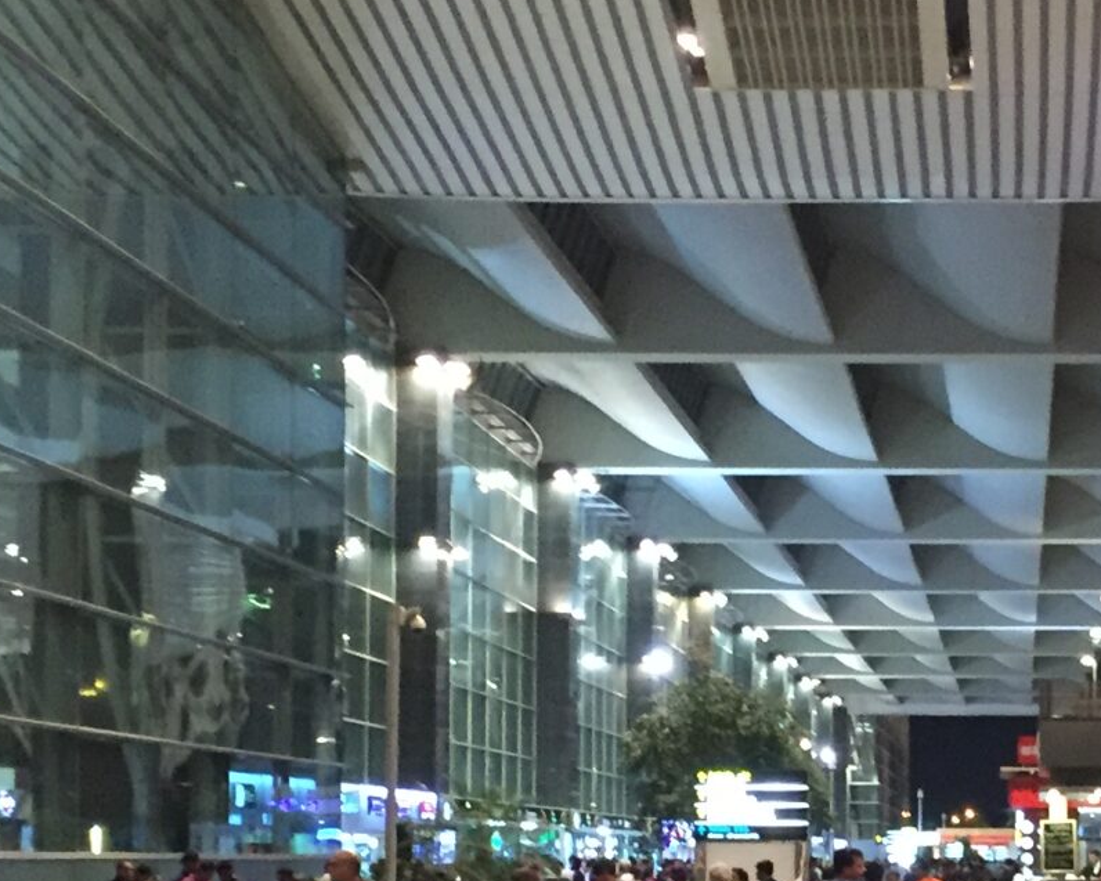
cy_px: 768
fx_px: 2966
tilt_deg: +2.8
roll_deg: -0.7
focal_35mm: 91
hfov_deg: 20.5
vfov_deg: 16.7
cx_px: 1044
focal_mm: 4.15
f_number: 2.2
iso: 250
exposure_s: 1/17
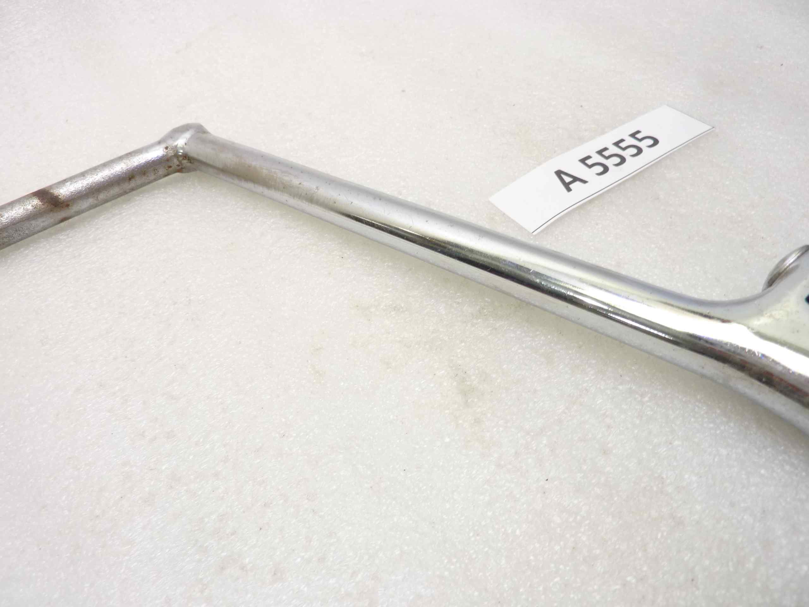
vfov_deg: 54.9
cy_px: 304
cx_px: 404
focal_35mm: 25
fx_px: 584
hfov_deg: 69.4
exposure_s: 1/15
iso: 80
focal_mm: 4.1
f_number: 3.3
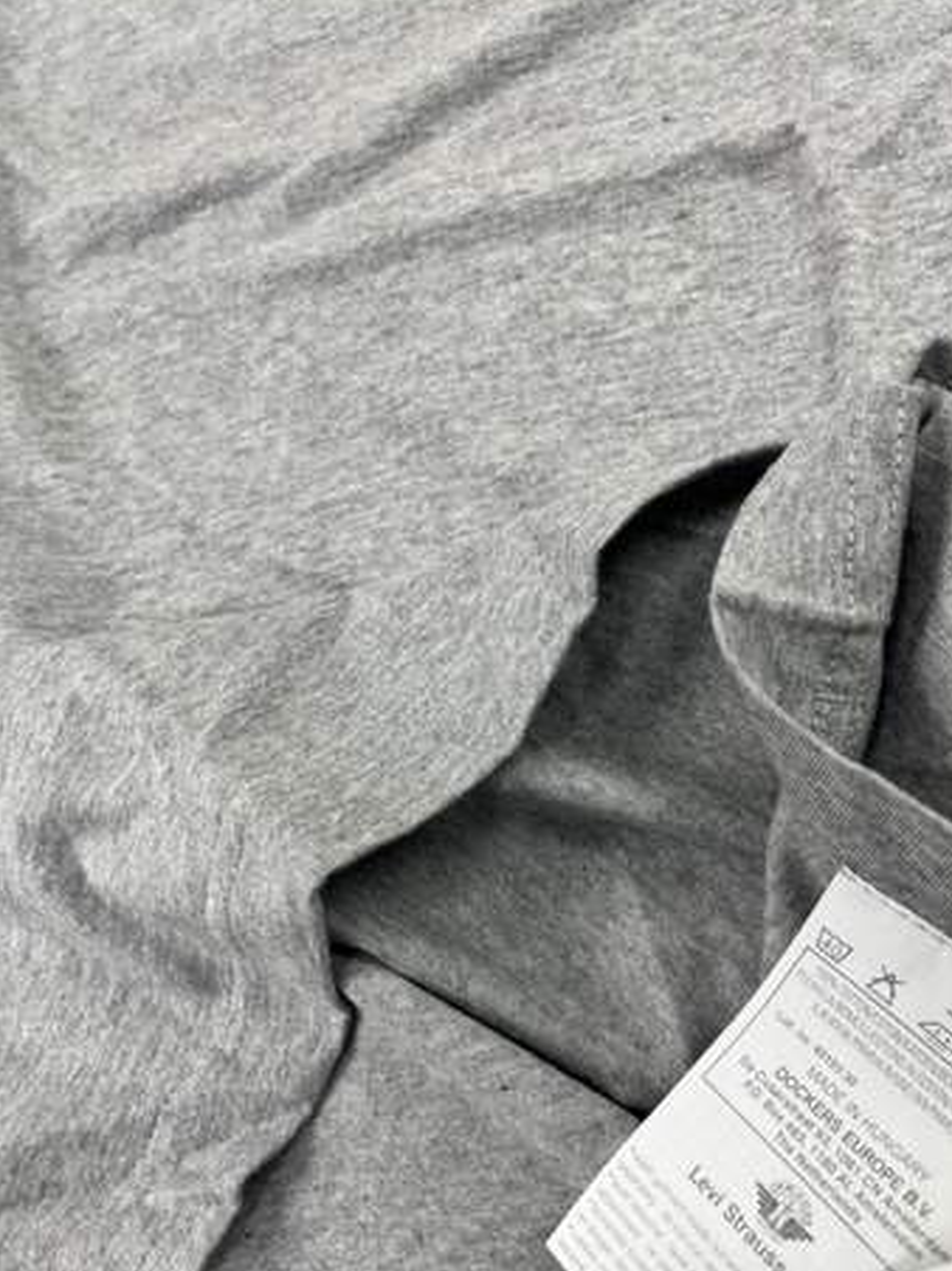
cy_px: 699
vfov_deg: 59.9
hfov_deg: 46.6
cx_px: 546
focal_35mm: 30
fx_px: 1101
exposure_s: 1/100
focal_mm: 5.1
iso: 50
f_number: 1.6
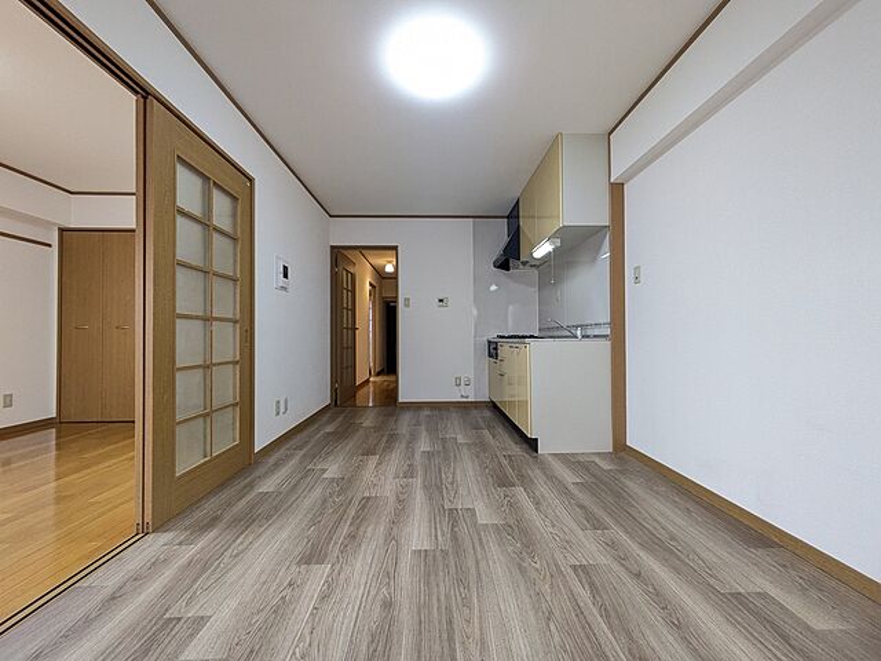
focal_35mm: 14
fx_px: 356
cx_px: 440
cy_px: 330
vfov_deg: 85.7
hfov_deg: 102.1
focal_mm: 1.83
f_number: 2.2
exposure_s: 1/60
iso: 220
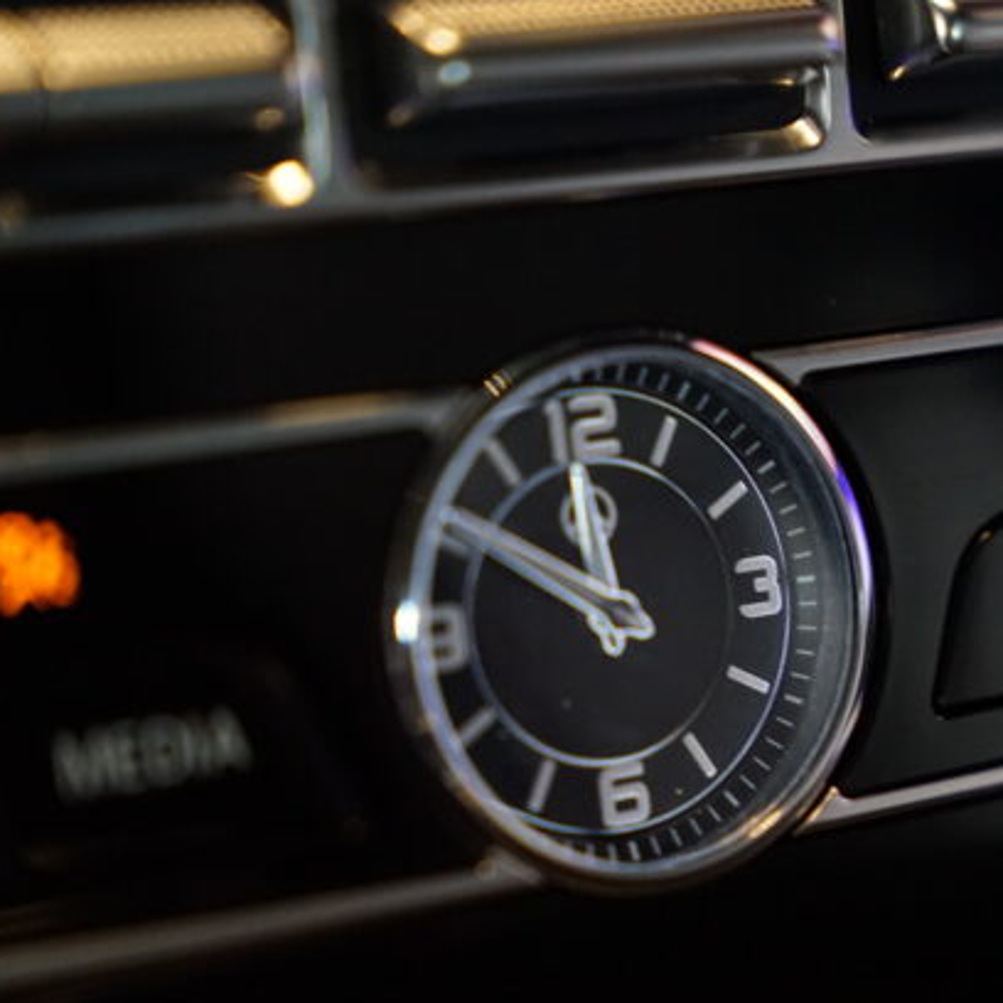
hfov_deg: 15.5
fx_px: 3672
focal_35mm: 112
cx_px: 639
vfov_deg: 15.5
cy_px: 624
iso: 5000
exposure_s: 1/80
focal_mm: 70
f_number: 2.8
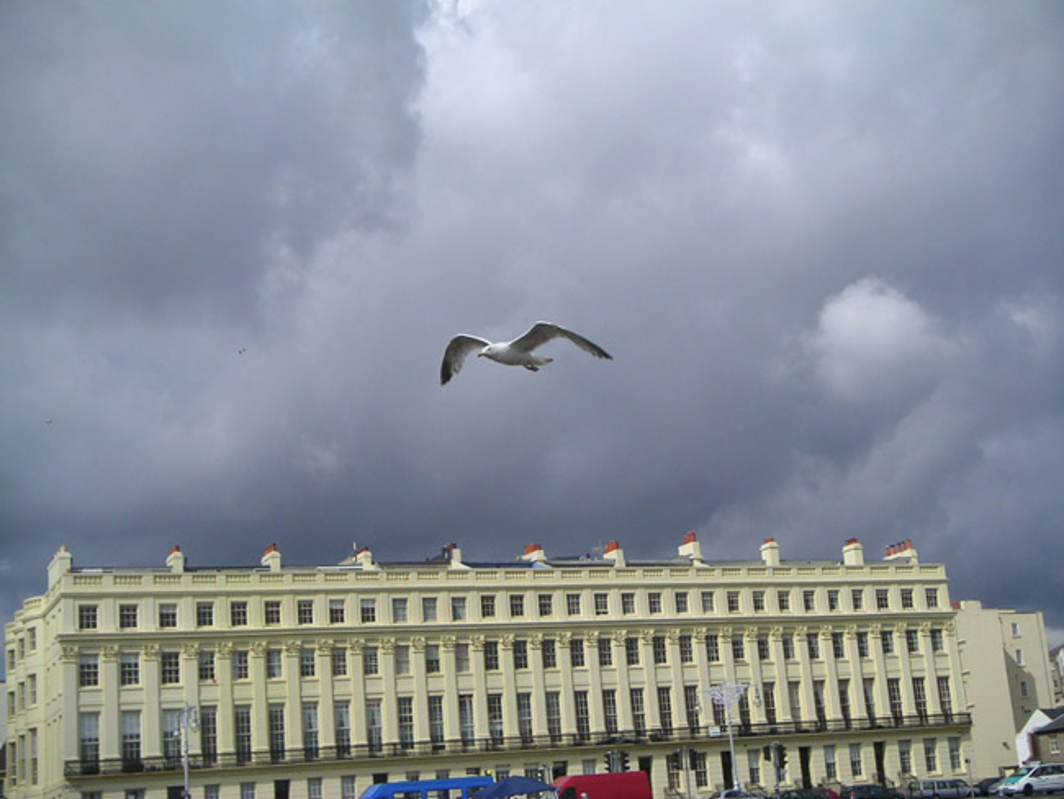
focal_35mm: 55
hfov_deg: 34.9
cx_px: 532
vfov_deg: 26.6
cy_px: 400
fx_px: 1691
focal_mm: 8.5
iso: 50
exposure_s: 1/350
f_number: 6.7
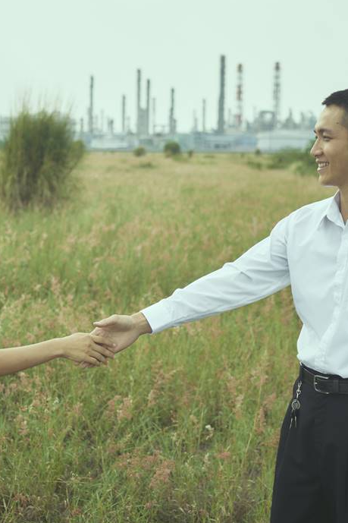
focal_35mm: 65
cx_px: 151
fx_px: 943
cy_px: 278
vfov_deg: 31.0
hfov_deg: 20.9
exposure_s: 1/3200
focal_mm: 35
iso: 100
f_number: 2.5
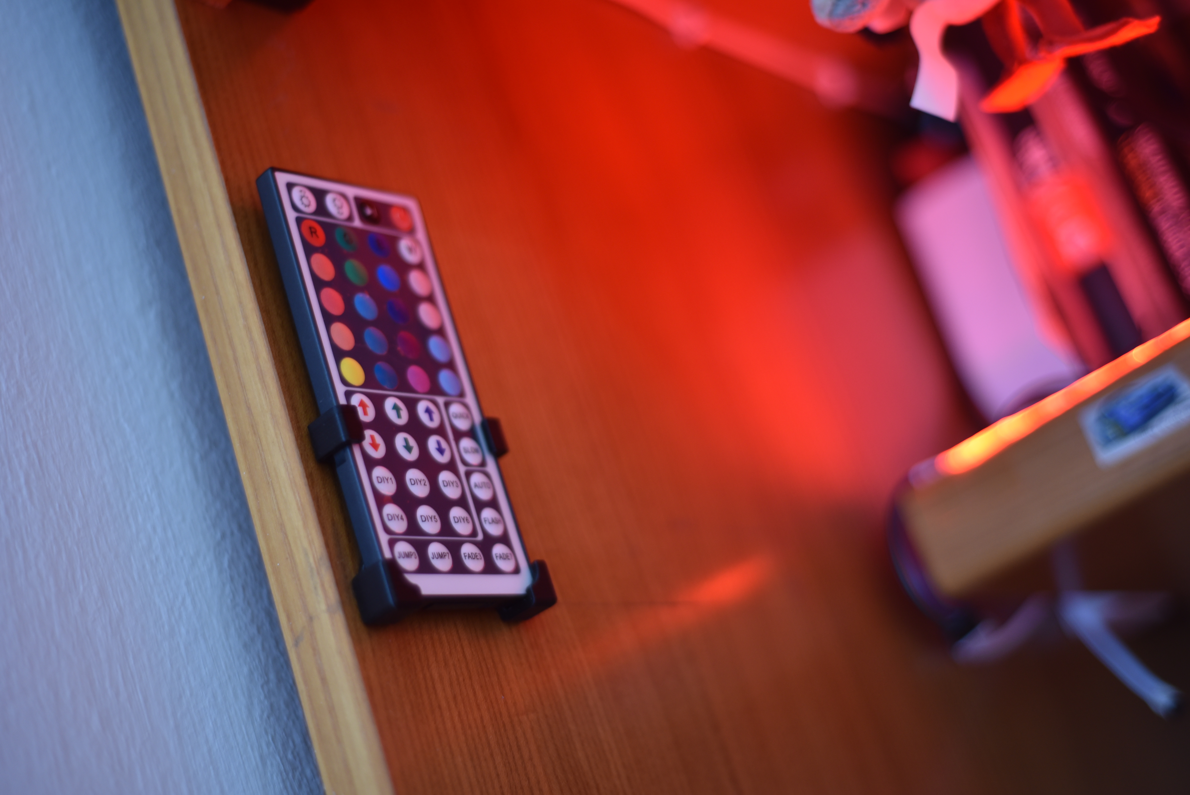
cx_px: 595
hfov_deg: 39.6
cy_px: 398
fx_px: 1653
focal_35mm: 50
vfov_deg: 27.0
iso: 800
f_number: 1.8
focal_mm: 50
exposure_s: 1/50
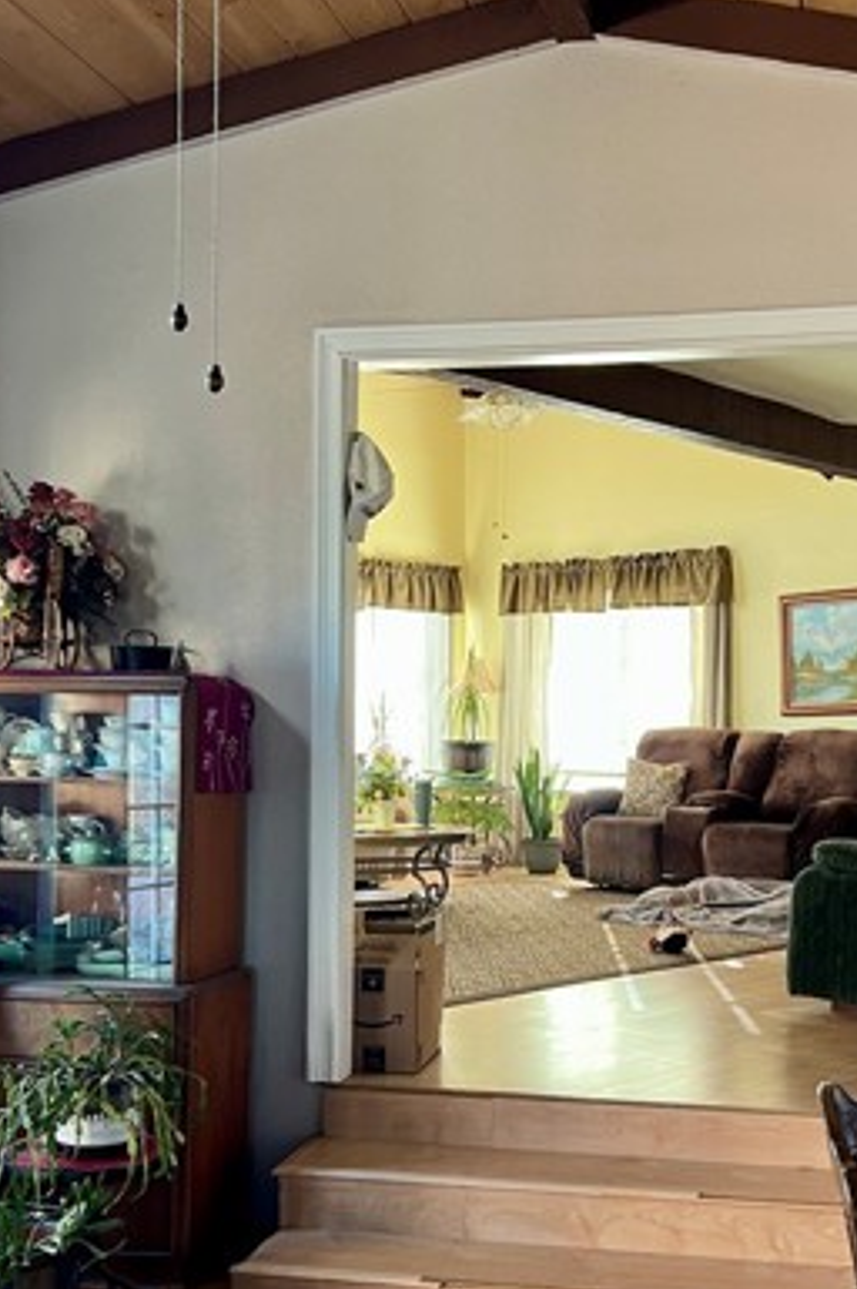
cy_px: 737
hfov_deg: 29.8
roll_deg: -0.6
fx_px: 1610
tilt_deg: -0.6
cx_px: 492
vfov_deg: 43.5
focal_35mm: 45
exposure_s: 1/70
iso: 125
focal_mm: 5.7
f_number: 1.5
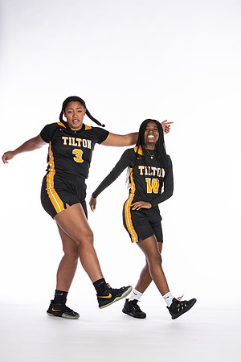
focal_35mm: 105
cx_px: 120
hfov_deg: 13.0
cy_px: 181
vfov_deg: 19.5
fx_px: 1054
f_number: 5.6
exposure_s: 1/100
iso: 100
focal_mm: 70
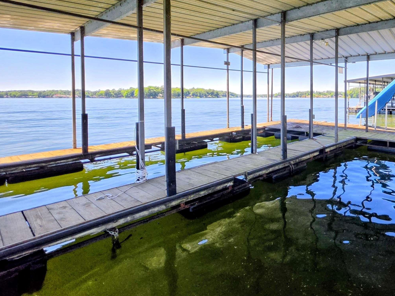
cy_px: 107
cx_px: 286
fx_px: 228
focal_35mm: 20
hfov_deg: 76.9
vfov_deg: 64.8
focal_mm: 2.2
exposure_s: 1/861
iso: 32
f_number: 1.9
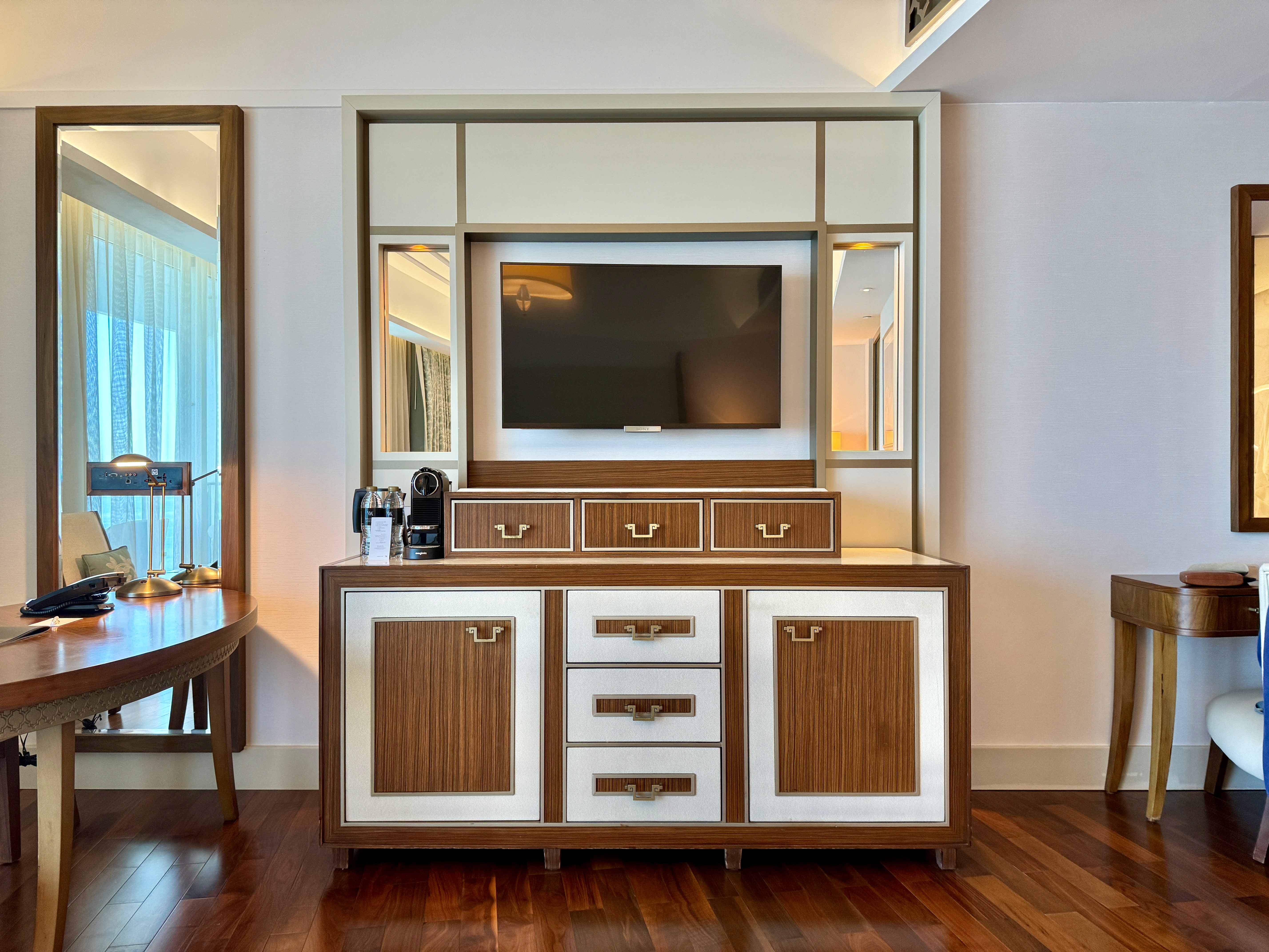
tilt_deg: -0.8
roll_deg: +0.0
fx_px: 880
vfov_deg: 56.8
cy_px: 476
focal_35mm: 24
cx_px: 634
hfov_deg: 71.6
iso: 160
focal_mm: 6.86
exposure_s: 1/50
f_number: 1.78
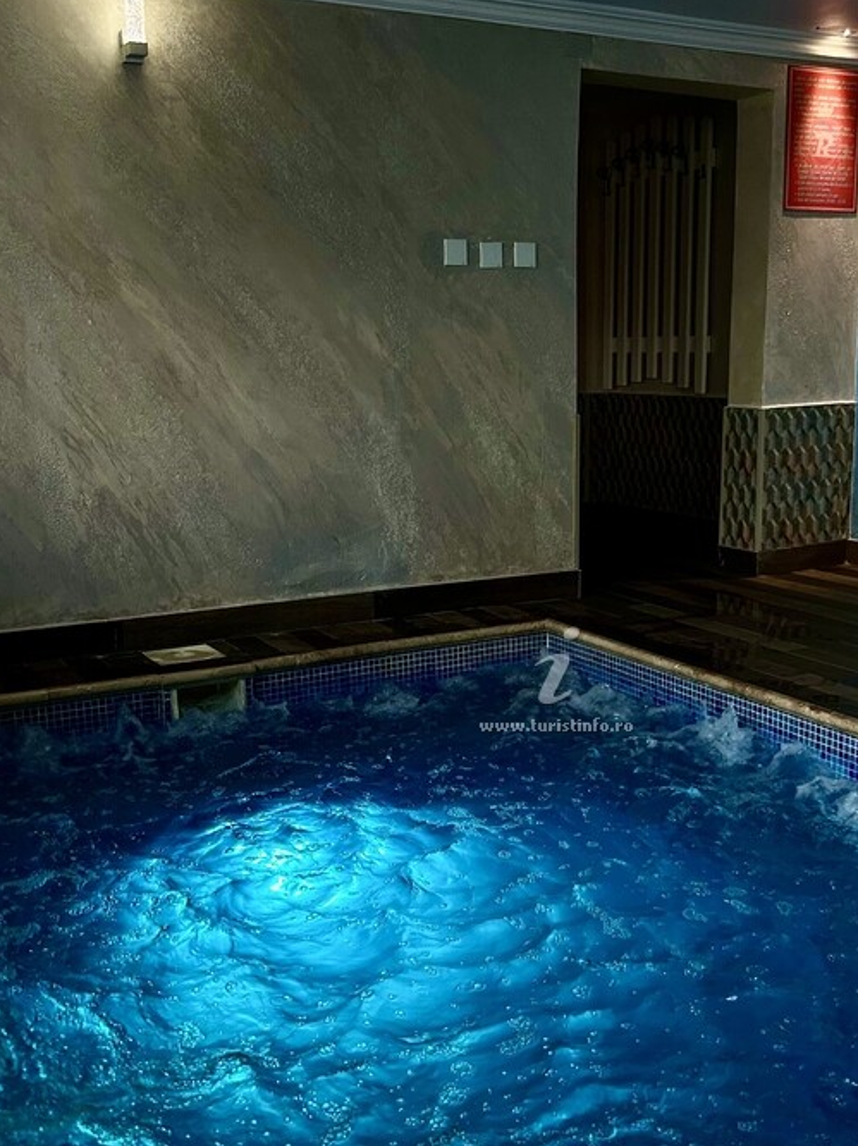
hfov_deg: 35.8
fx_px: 1323
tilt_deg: -13.0
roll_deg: +0.2
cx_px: 530
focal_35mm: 40
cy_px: 650
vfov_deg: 46.7
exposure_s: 1/76
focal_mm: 5.7
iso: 125
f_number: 1.5
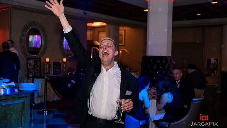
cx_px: 114
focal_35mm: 40
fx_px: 241
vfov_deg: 29.7
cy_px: 58
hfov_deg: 50.5
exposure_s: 1/125
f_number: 3.2
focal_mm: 38
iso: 1600
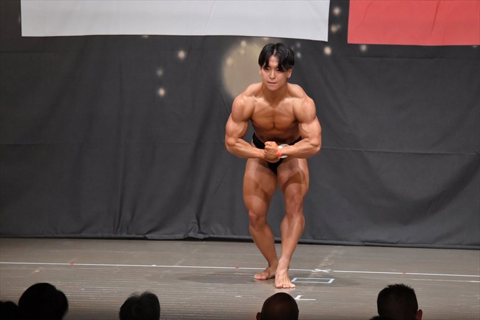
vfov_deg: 6.1
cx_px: 240
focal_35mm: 225
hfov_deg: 9.2
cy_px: 160
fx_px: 2999
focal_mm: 150
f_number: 5.6
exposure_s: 1/400
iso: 6400
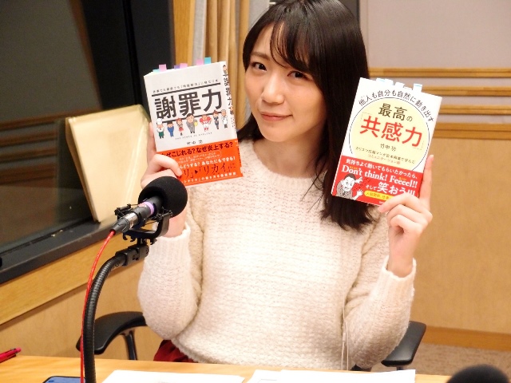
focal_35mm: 84
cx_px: 256
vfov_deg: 17.6
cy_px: 192
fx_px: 1240
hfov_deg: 23.3
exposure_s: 1/100
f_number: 2.4
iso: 400
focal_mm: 18.15
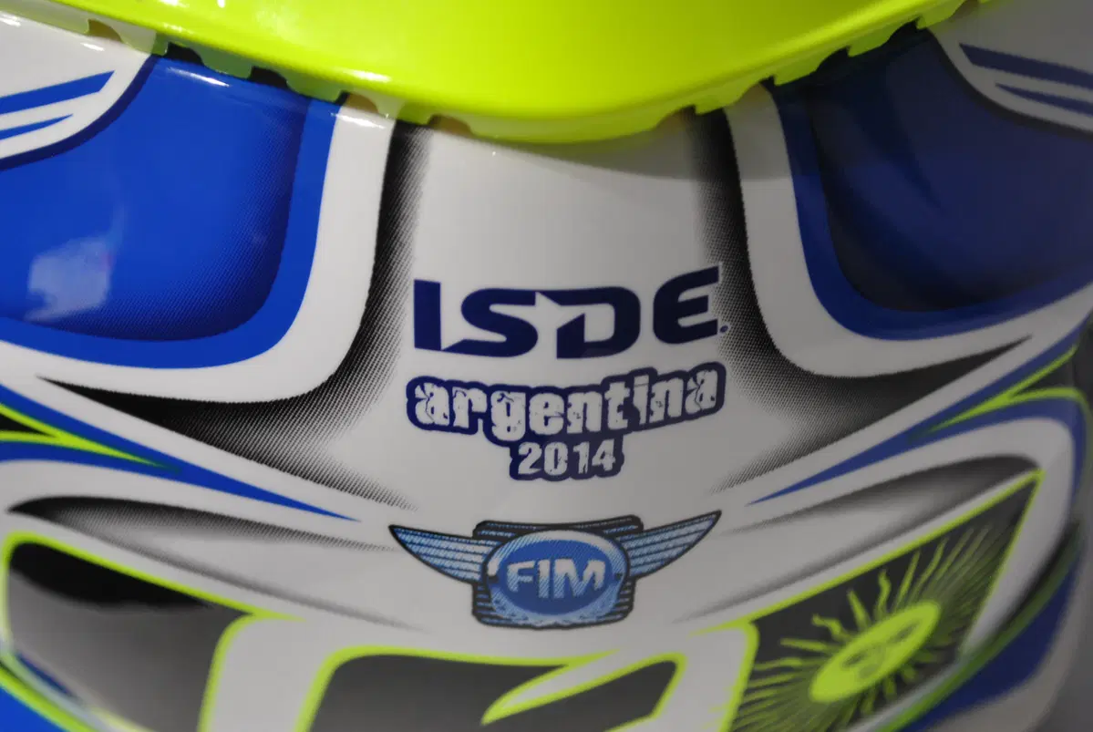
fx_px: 2052
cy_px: 366
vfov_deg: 20.2
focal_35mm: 68
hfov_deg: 29.8
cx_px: 546
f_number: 5.3
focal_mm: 45
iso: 400
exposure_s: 1/25
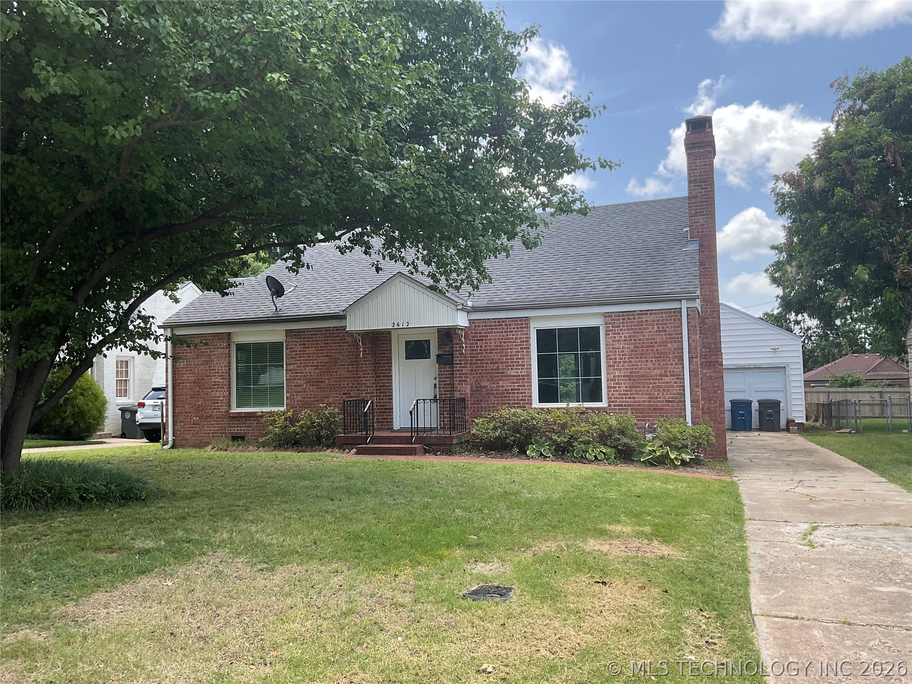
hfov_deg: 61.7
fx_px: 764
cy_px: 342
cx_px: 456
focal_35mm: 29
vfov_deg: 48.2
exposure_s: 1/469
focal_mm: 3
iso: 16
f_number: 1.8
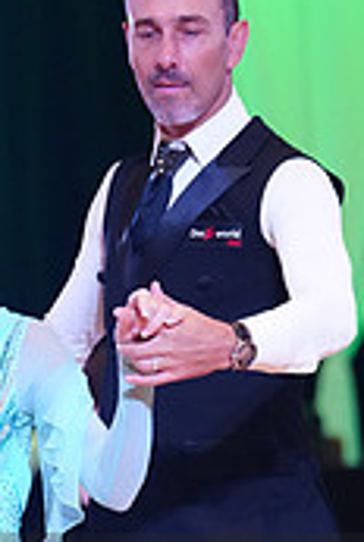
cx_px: 2
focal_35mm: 331
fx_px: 5000
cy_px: 639
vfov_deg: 6.2
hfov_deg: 4.2
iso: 5000
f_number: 2.8
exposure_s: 1/500
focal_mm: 99
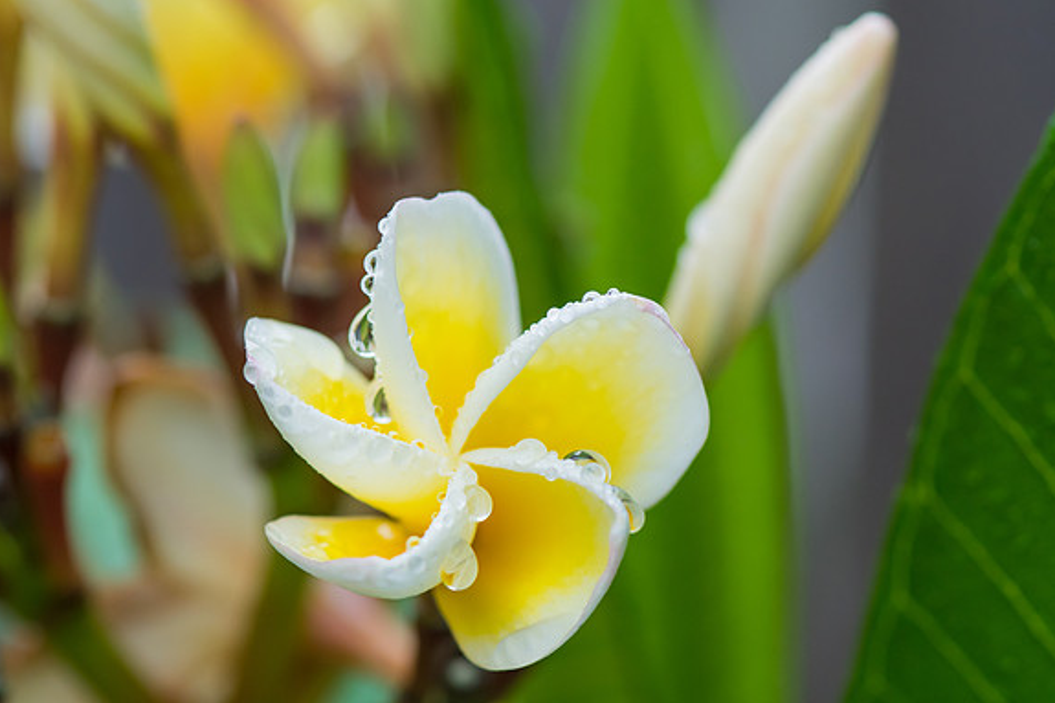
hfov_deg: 11.4
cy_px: 383
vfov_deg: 7.6
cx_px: 482
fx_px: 5273
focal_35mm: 180
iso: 640
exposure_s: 1/60
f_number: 7.1
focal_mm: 105
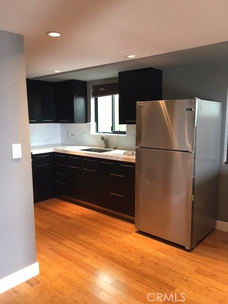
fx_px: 255
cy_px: 152
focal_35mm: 29
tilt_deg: -9.1
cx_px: 114
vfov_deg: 61.7
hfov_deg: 48.2
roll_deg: -0.7
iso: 125
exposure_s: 1/30
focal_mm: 4.15
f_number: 2.2
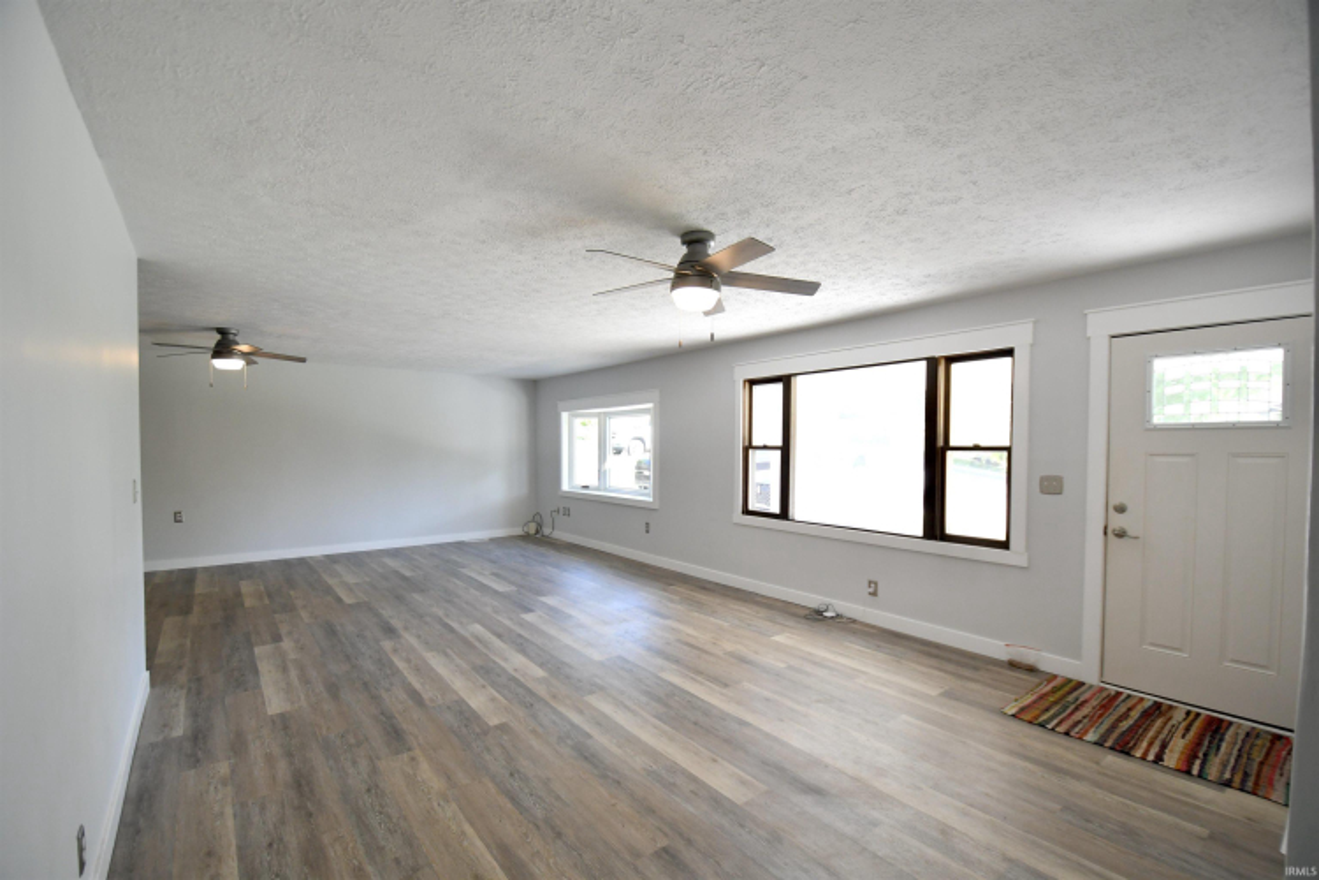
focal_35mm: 15
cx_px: 660
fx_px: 550
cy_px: 440
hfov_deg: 100.4
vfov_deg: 77.3
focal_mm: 10
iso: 800
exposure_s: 1/200
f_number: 3.5
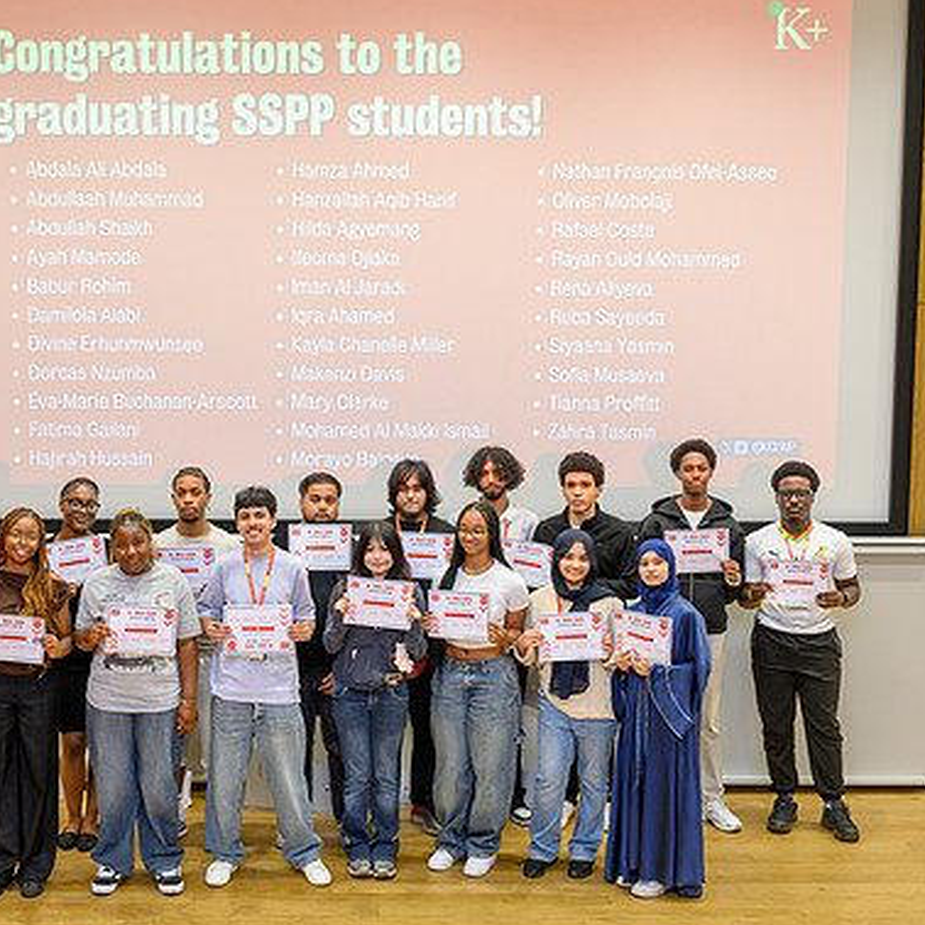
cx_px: 313
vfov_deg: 32.2
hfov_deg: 32.0
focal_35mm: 53
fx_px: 1602
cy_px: 435
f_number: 2.8
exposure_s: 1/200
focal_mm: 38
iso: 1600
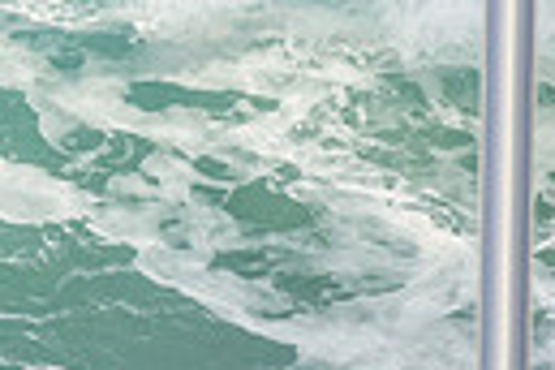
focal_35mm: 3363
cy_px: 6
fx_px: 51842
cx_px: -658
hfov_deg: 0.6
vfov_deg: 0.4
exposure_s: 1/640
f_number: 6.3
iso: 200
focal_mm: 500
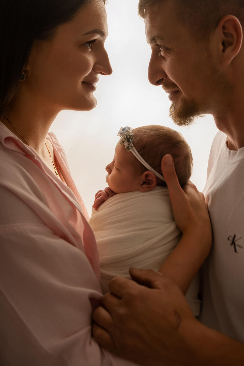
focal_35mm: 49
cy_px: 150
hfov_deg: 27.5
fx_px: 498
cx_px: 133
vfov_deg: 40.2
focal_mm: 37
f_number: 6.3
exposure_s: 1/200
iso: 125
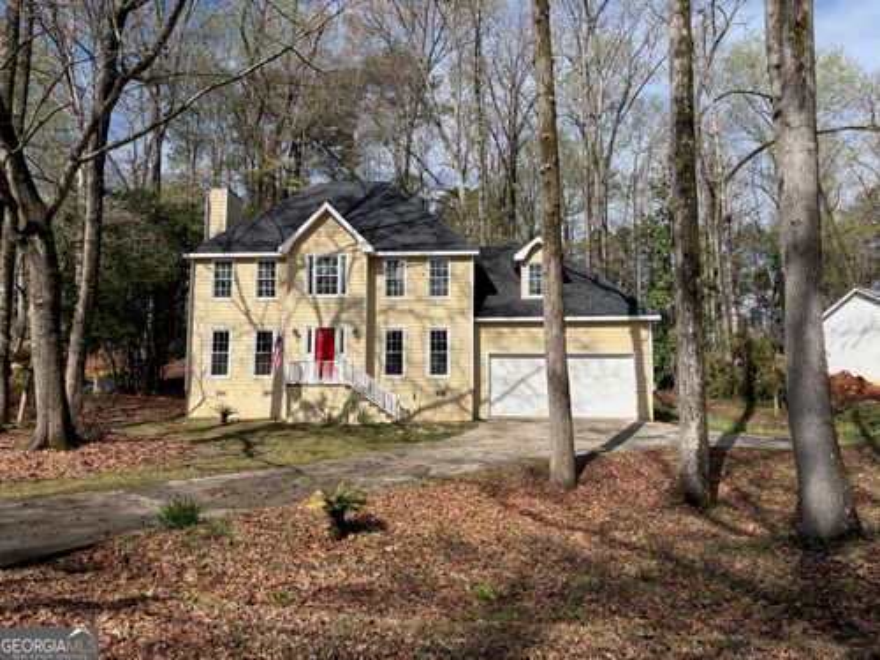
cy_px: 330
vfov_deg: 53.1
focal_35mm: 26
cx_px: 440
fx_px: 661
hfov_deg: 67.3
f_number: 1.6
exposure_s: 1/3448
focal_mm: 5.96
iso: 50
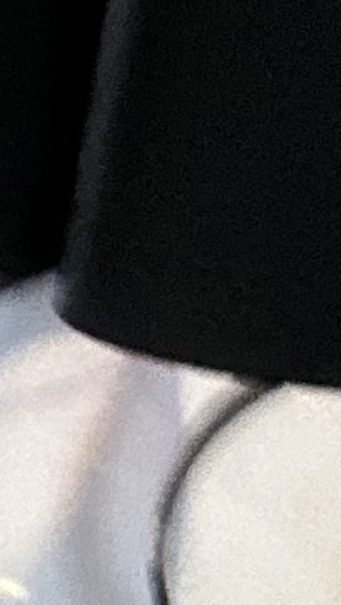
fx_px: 2217
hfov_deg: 8.0
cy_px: 154
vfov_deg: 15.5
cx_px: -554
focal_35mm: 138
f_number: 1.9
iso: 320
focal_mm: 2.69
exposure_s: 1/30
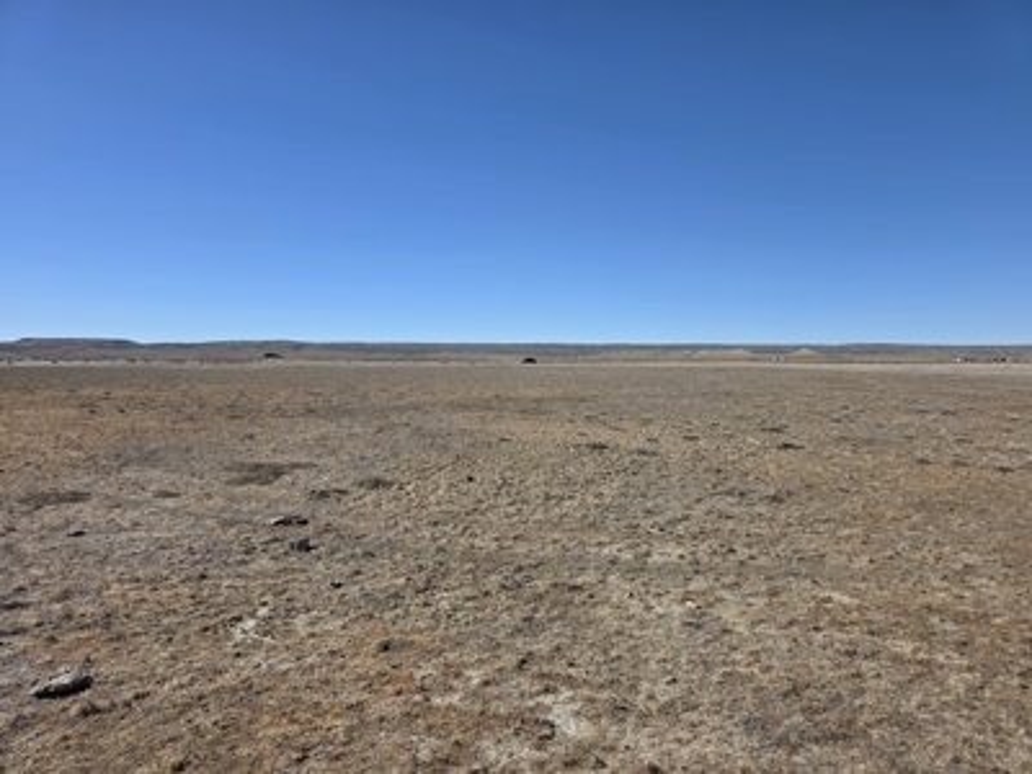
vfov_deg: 58.9
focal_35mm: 23
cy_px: 387
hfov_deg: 73.9
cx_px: 516
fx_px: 686
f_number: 1.7
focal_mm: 6.3
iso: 80
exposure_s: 1/7333
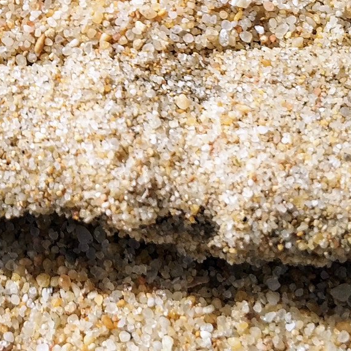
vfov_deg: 19.3
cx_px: -9
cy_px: -59
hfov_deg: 19.7
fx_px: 975
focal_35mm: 85
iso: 100
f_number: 1.8
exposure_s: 1/1920
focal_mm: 3.82
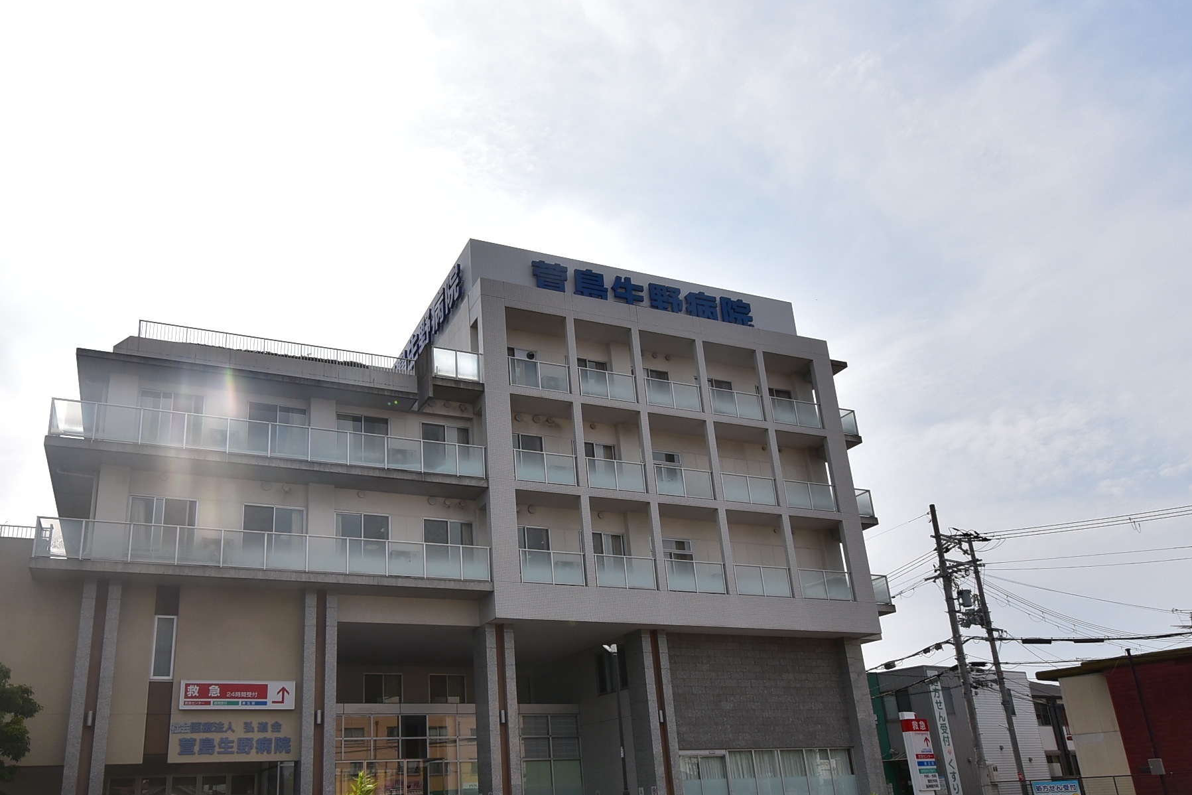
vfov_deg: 50.6
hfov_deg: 70.7
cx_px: 472
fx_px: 828
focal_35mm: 25
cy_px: 513
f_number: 11
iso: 250
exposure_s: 1/500
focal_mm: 10
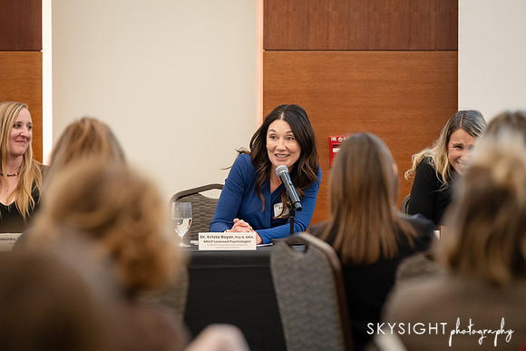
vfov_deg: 6.7
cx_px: 263
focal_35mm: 205
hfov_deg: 10.0
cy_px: 176
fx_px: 2995
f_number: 3.5
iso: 3200
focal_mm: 200
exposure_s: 1/160
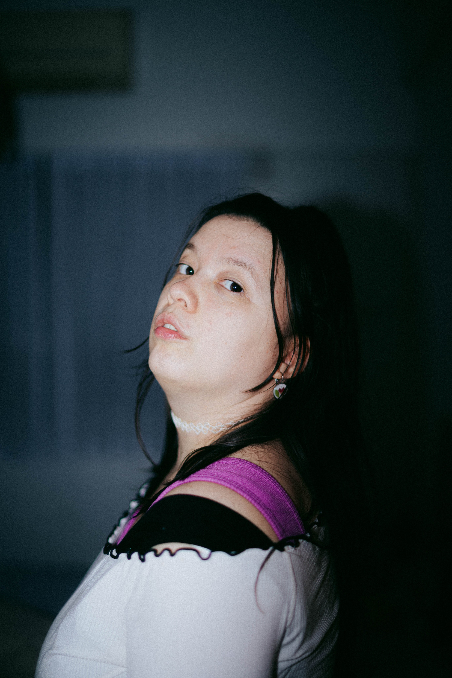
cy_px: 339
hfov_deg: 27.0
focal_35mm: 50
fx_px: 941
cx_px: 226
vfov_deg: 39.6
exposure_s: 1/160
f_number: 1.4
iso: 125
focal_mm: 50
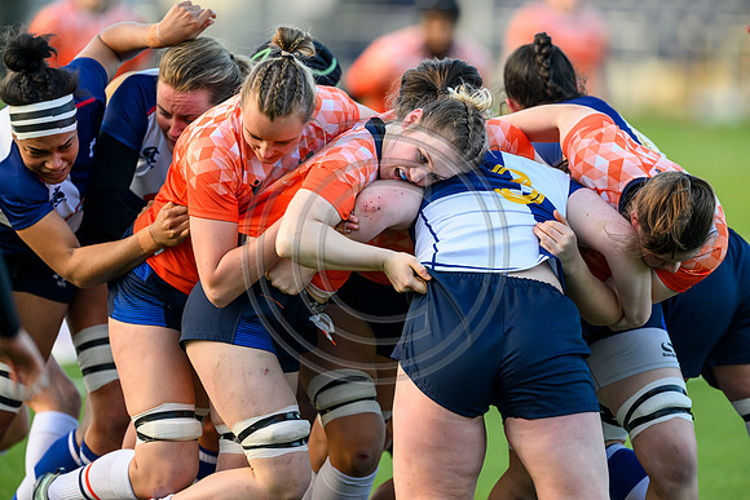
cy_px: 250
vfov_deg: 3.4
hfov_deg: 5.2
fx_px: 8335
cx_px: 375
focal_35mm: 400
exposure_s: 1/1600
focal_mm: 400
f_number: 3.2
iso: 1250
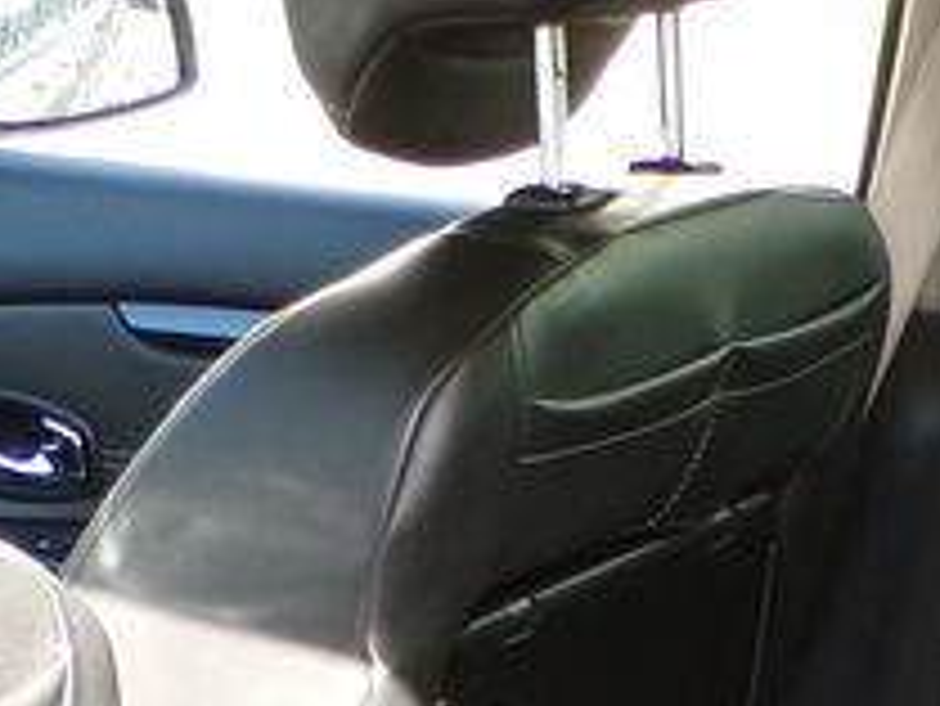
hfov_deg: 16.7
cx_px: 985
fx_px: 3125
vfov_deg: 11.6
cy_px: 1390
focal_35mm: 115
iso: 100
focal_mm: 4.3
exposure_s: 1/58
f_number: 3
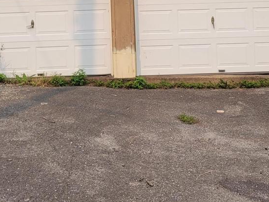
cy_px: -36
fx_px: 528
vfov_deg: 20.3
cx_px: 146
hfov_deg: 28.6
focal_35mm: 68
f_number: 1.8
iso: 40
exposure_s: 1/1869
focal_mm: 5.4
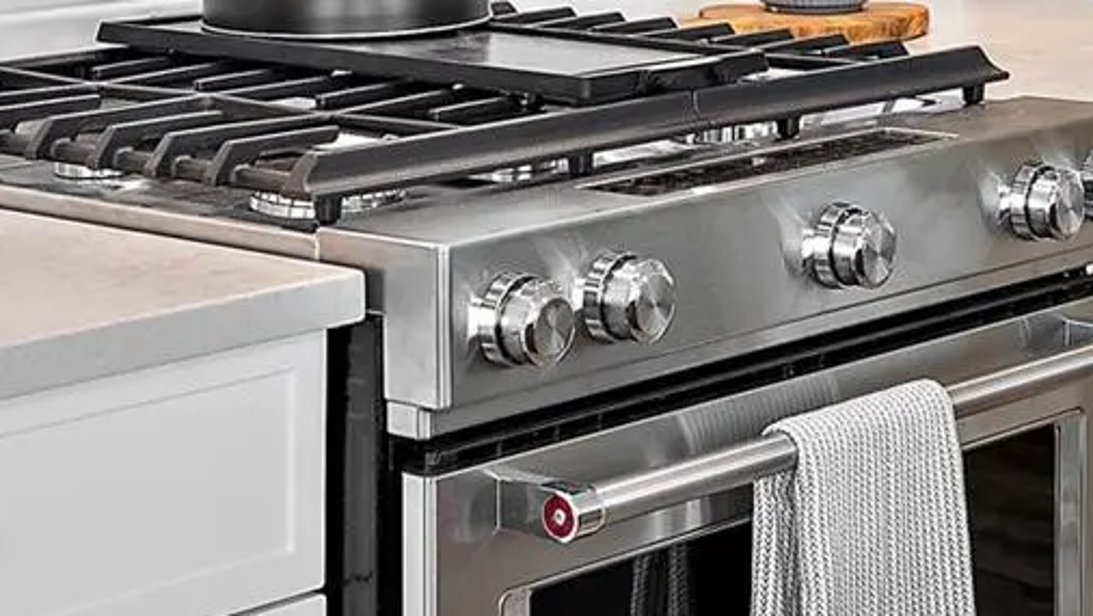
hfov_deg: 18.5
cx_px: 596
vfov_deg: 10.1
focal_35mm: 116
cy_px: -333
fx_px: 3363
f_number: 7.1
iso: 320
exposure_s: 1/6
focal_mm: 35
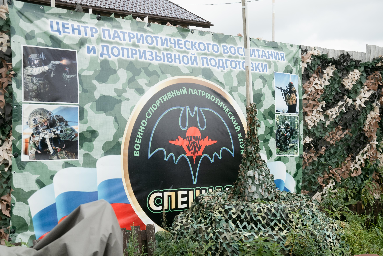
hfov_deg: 37.4
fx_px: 565
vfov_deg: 25.5
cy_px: 128
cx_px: 192
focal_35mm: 53
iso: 320
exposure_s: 1/1000
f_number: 4.5
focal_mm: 50
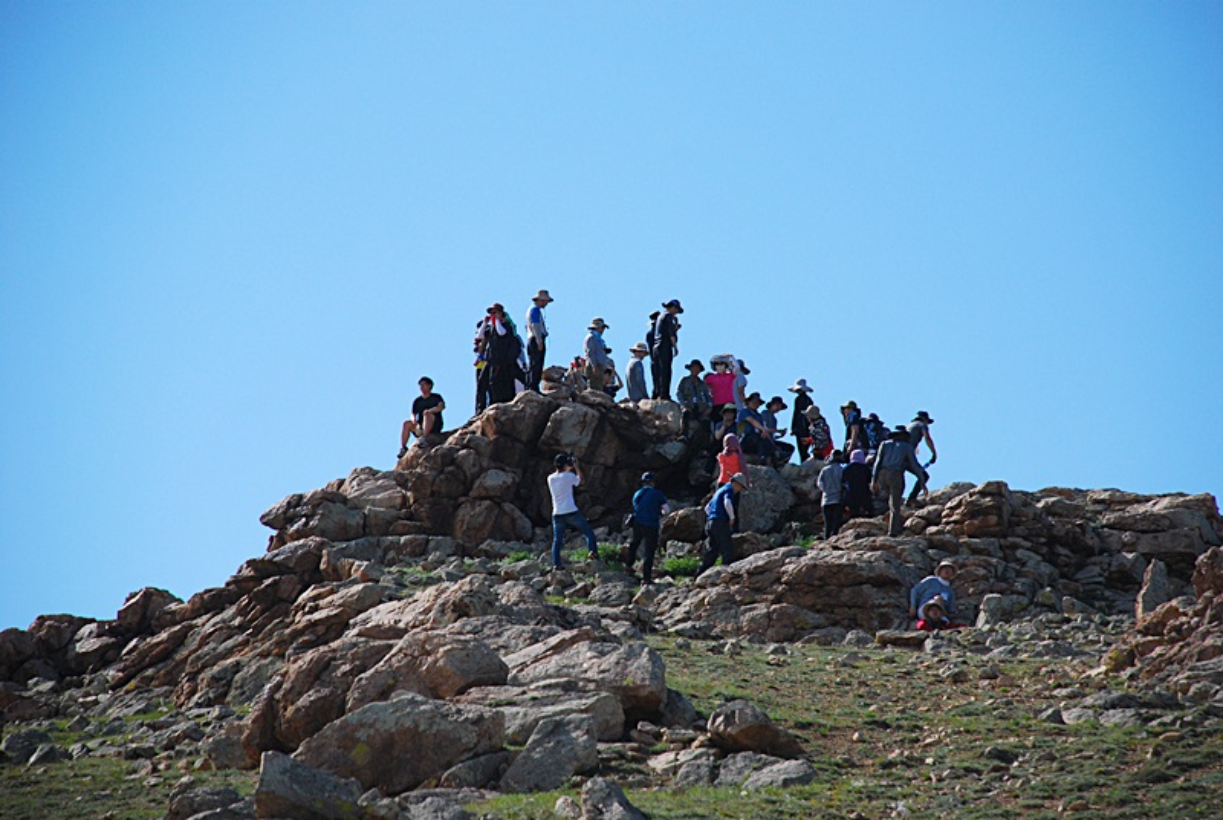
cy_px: 410
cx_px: 612
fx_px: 6889
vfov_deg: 6.8
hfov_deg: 10.1
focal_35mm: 202
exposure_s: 1/2000
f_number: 5.6
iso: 400
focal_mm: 135
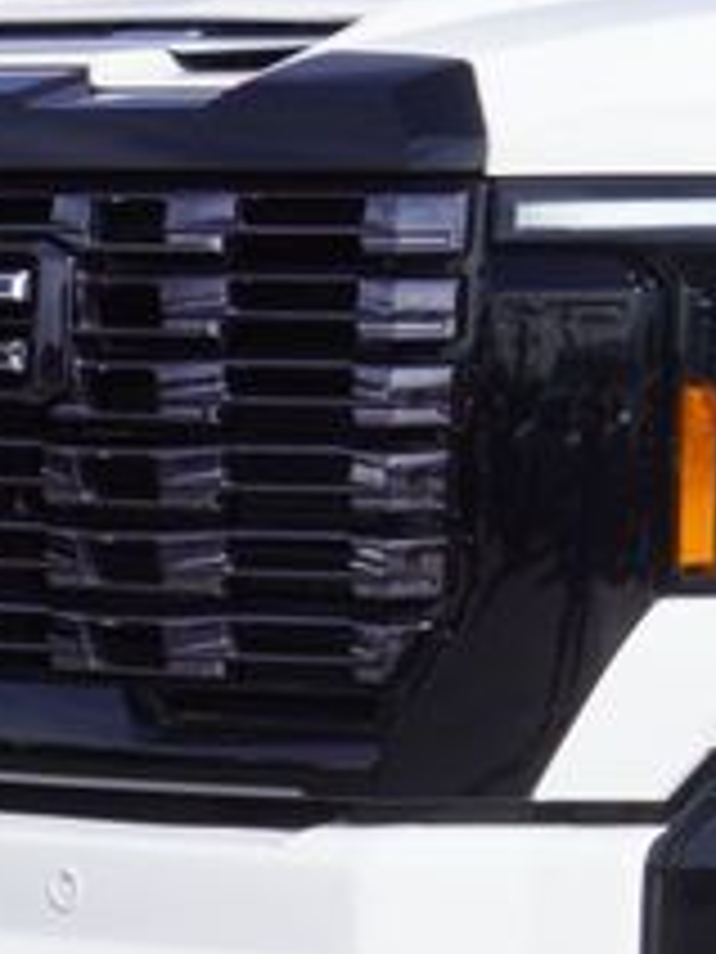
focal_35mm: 230
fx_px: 6352
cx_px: 1482
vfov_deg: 8.6
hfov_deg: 6.3
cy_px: 752
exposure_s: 1/200
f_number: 11
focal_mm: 33
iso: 100
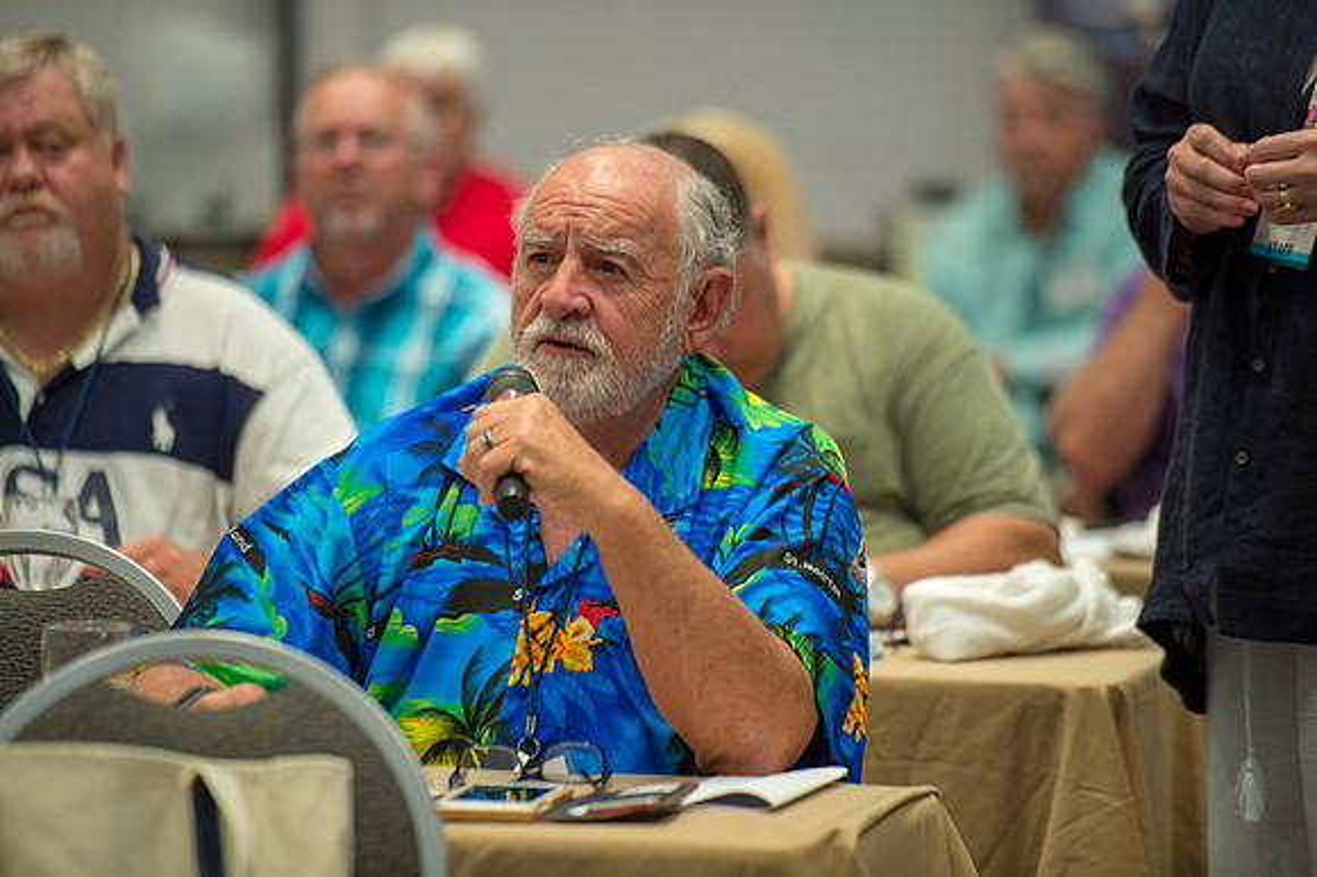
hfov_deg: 10.3
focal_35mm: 200
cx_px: 658
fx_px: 7312
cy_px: 438
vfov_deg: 6.9
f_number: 2.8
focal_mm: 200
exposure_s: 1/160
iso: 1250
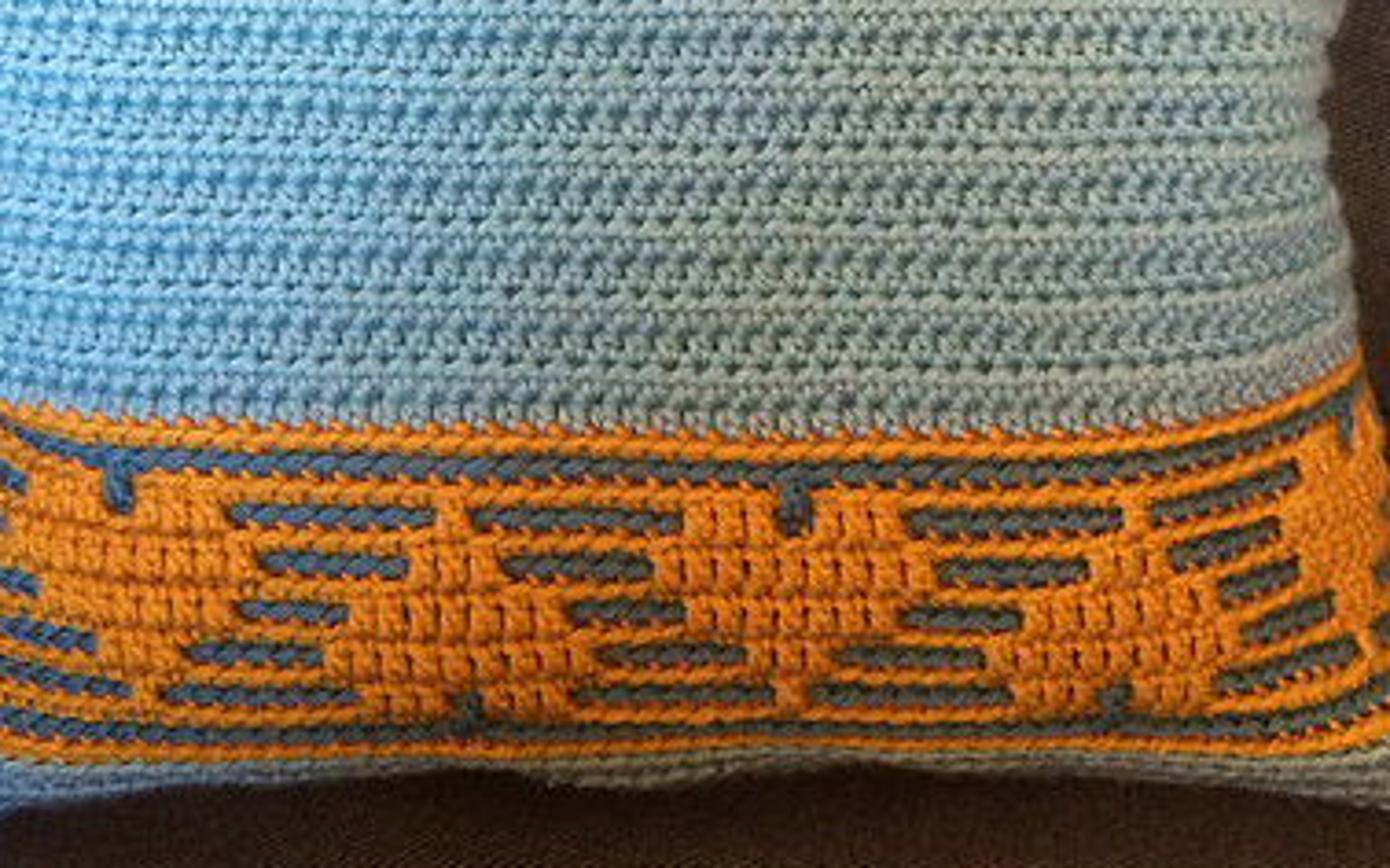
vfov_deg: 23.5
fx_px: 1969
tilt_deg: -38.1
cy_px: -55
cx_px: 640
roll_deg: -0.2
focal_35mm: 52
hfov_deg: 38.9
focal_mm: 4.15
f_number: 2.2
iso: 160
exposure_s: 1/33
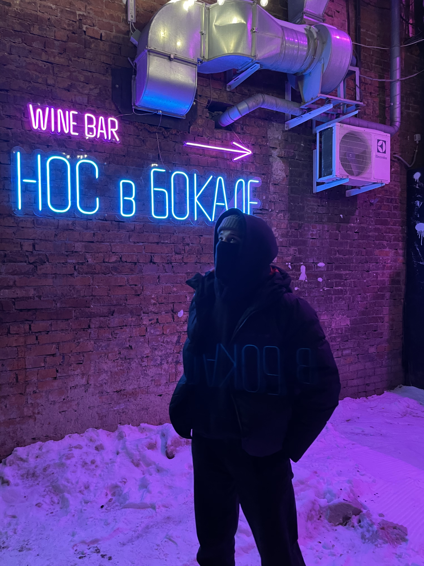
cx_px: 212
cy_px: 283
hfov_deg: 53.1
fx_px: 425
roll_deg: -1.3
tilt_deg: -3.1
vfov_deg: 67.3
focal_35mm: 26
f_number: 1.6
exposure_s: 1/50
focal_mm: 4.2
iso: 250
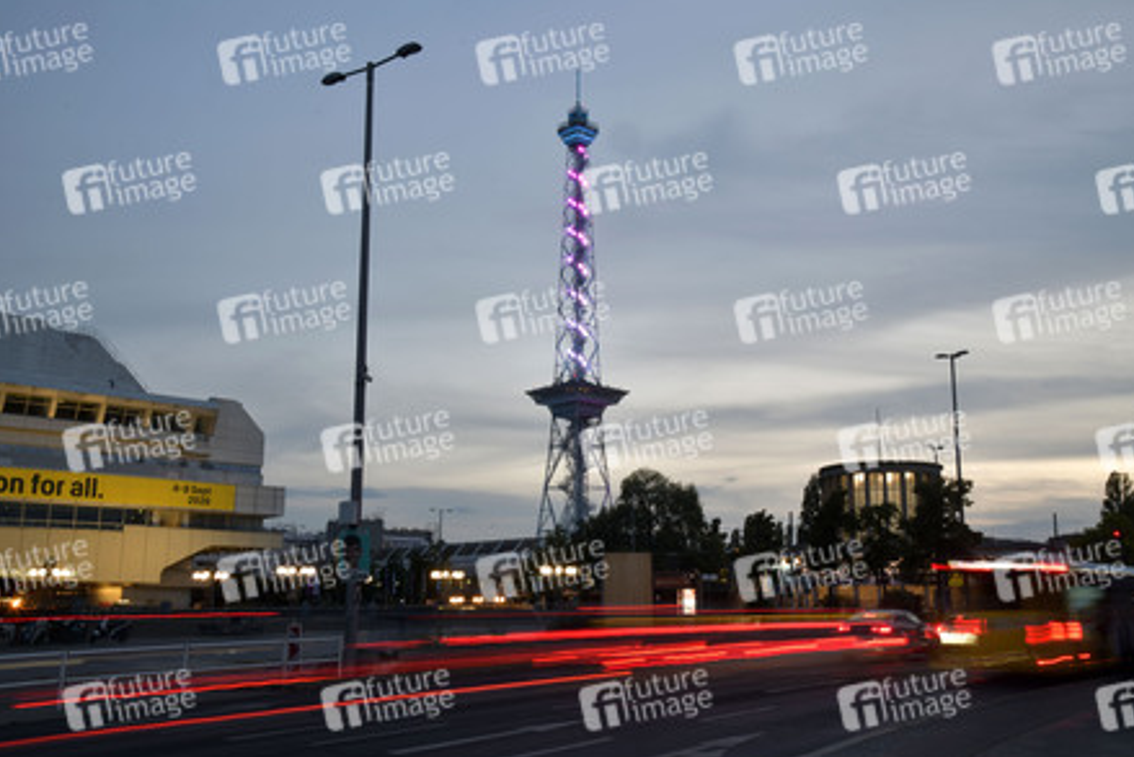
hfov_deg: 49.5
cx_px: 577
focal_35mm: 39
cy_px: 377
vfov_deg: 34.2
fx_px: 1229
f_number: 22
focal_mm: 38
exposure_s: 4
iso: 100
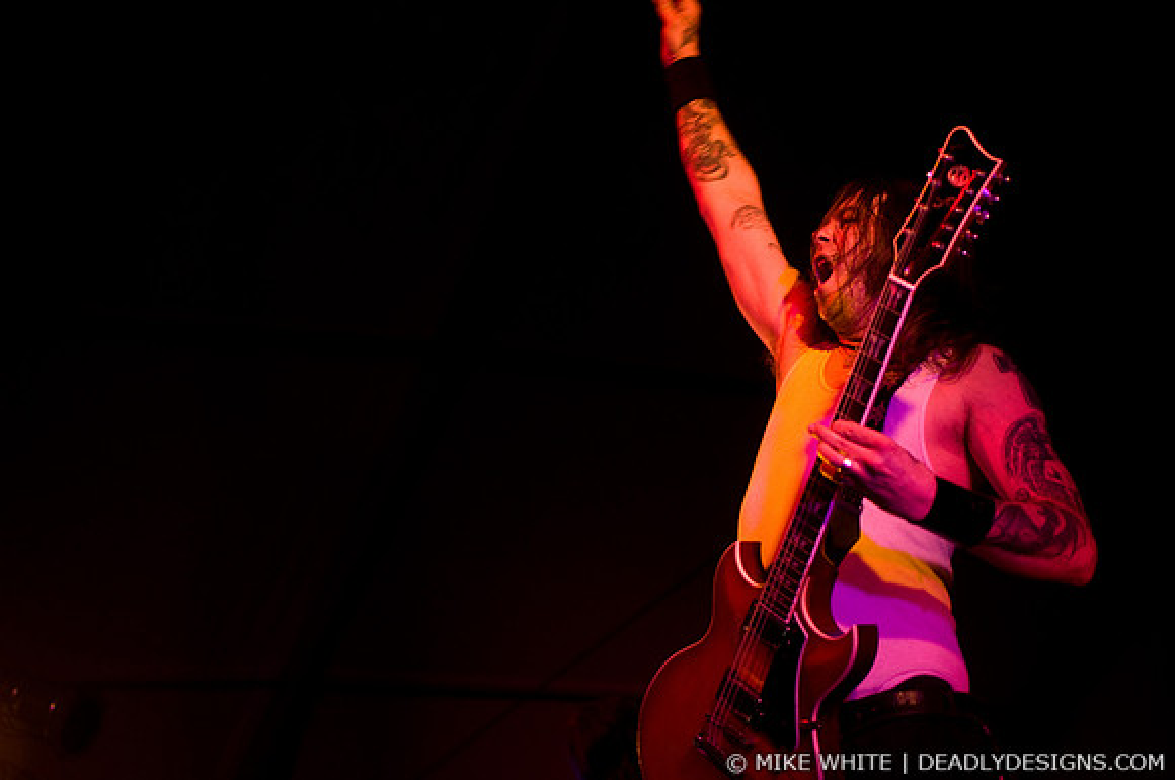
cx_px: 588
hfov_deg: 30.6
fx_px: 2151
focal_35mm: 66
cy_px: 390
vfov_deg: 20.6
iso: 800
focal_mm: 44
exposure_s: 1/100
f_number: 2.8
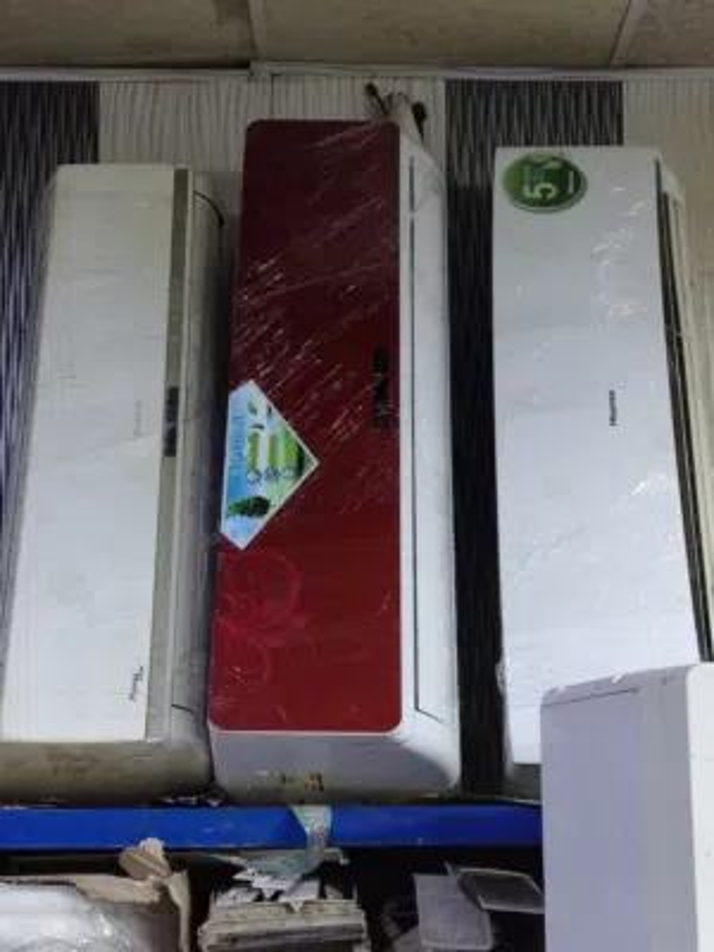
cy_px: 476
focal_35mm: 62
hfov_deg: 23.7
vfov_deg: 31.2
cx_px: 357
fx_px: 1705
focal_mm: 5.25
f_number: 1.75
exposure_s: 1/33.3
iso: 672
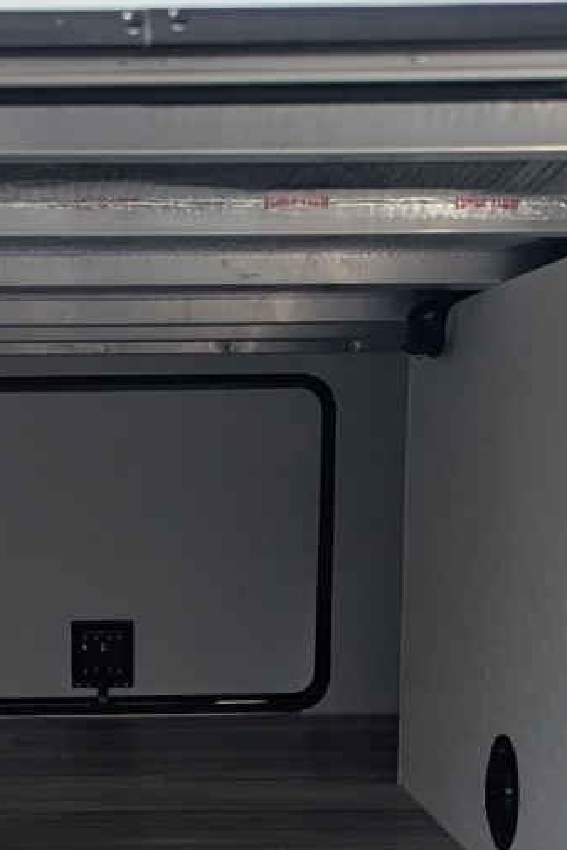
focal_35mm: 69
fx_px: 1629
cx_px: 117
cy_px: 769
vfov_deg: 28.1
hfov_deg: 19.6
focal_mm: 6.81
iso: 48
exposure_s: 1/2833
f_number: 1.85
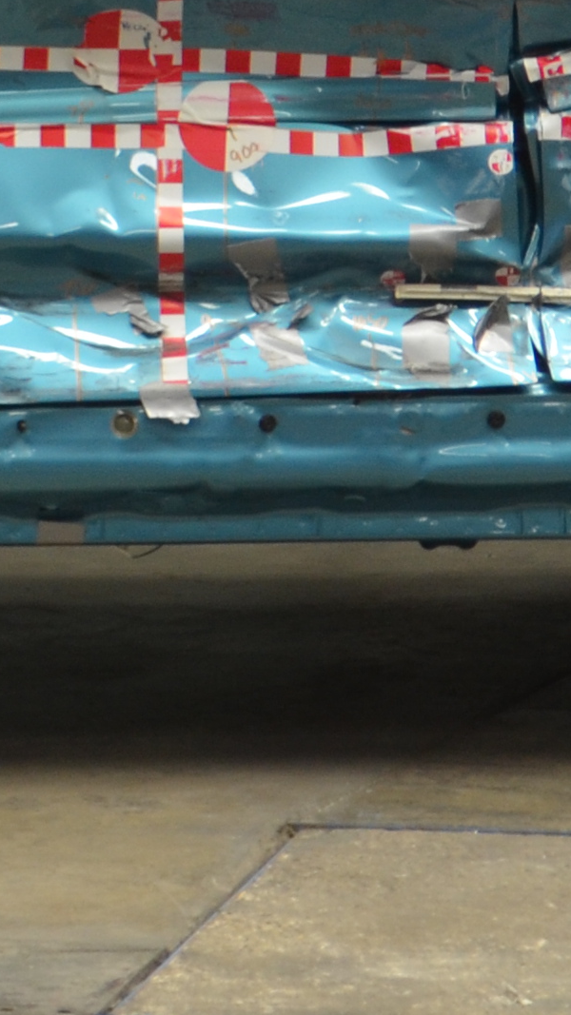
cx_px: 193
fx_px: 6823
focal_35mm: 253
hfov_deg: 4.8
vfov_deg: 8.5
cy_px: -63
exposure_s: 1/80
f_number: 5
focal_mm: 35
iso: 400
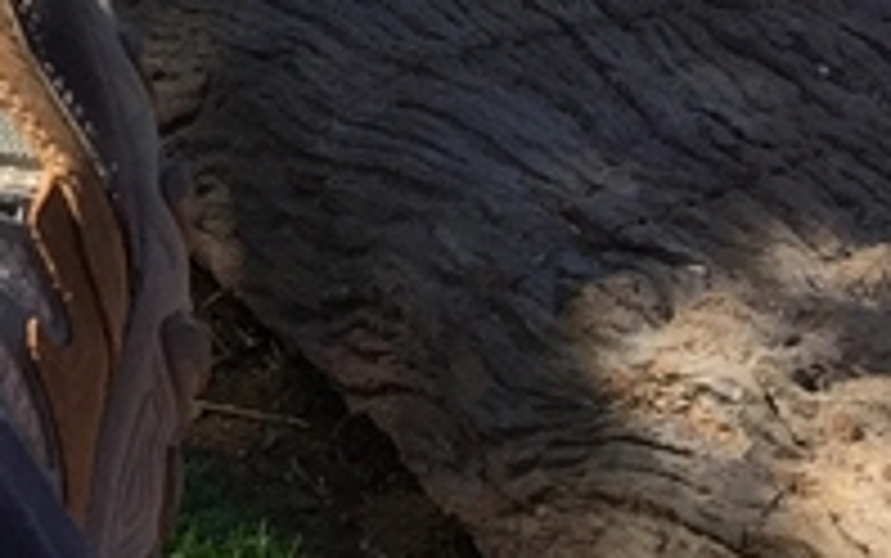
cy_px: -832
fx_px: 4835
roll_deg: -0.1
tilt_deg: -9.3
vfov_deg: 6.3
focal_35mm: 199
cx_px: -1044
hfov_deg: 9.6
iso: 32
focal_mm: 4.15
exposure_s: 1/860
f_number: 2.2
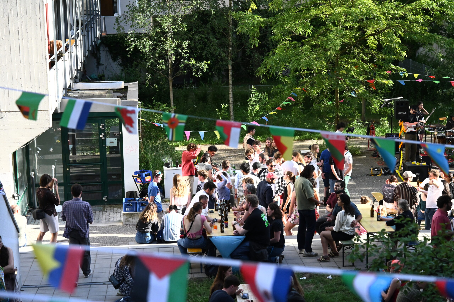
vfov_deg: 18.2
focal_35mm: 75
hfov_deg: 27.0
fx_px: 945
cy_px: 151
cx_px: 227
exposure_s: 1/8000
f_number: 4.5
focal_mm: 75
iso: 5000
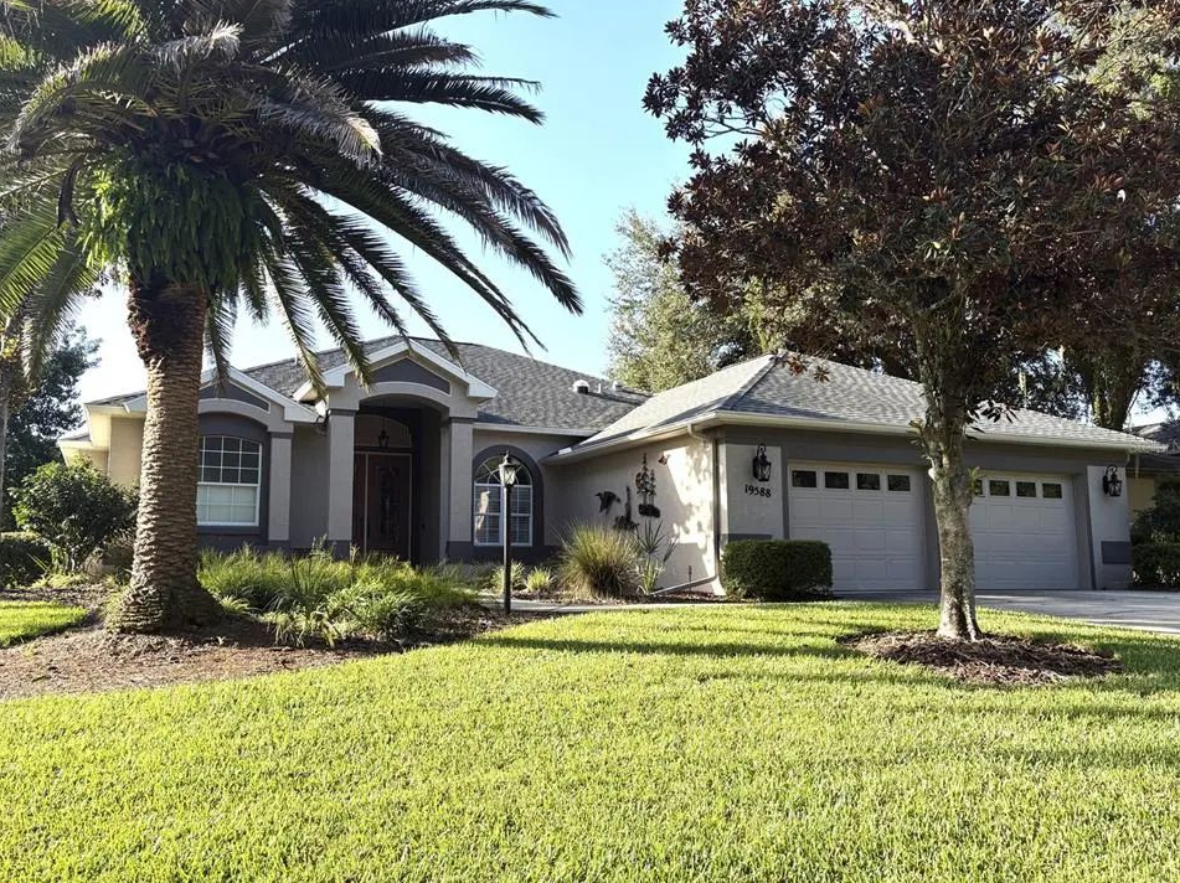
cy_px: 446
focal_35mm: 28
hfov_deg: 63.5
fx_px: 954
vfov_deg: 49.7
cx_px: 568
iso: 50
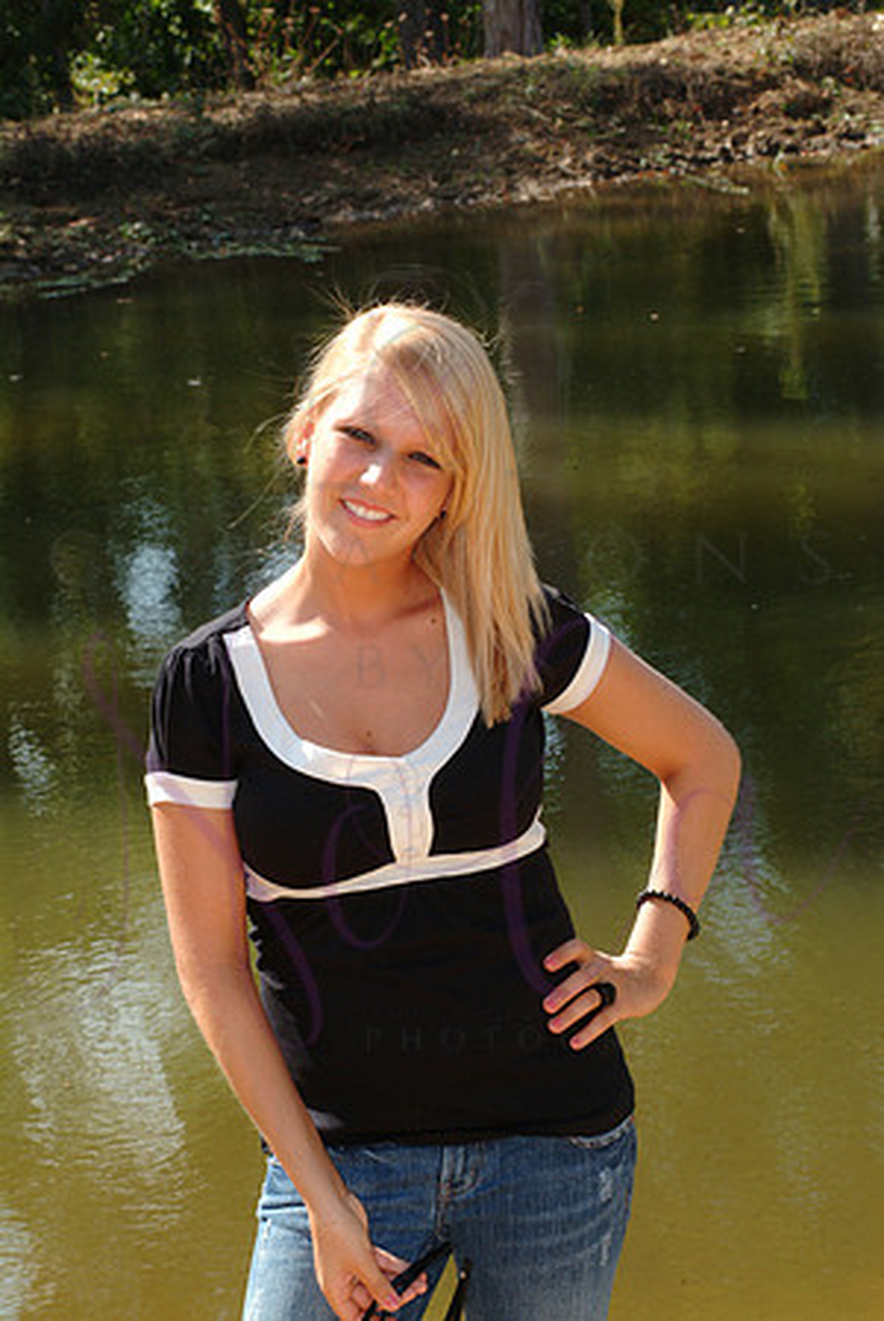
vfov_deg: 17.3
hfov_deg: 11.6
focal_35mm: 118
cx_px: 442
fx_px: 4354
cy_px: 660
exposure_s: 1/125
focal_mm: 79
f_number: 13
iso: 400
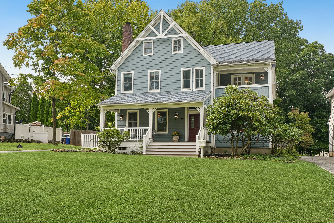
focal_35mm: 33
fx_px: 306
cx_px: 167
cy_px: 112
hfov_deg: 57.2
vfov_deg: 40.0
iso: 200
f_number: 8
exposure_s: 1/160
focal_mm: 22.2
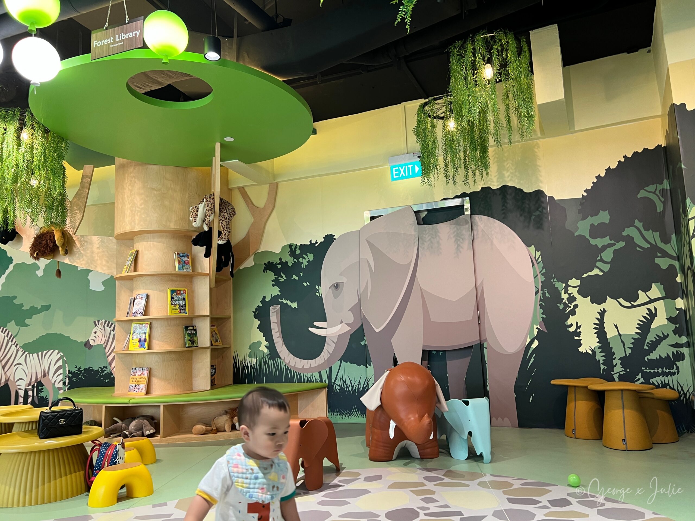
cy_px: 260
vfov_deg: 53.1
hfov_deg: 67.3
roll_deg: +3.9
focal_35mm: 26
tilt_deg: +8.4
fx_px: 522
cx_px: 348
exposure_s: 1/50
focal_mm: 5.7
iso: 64
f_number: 1.5
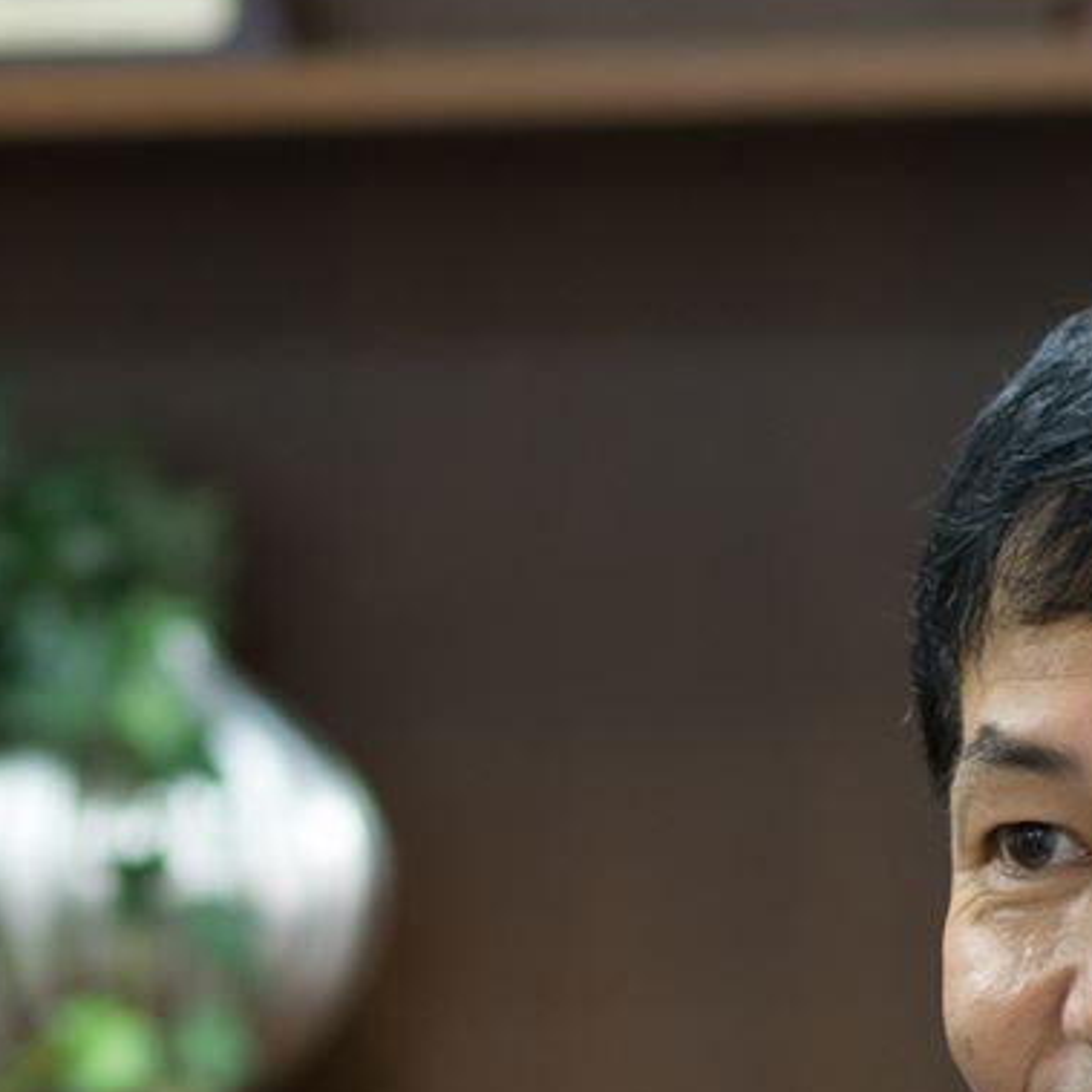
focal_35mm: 366
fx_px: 13063
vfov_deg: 4.8
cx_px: 121
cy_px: 1341
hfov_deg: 4.8
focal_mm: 85
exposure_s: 1/80
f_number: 2.8
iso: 500
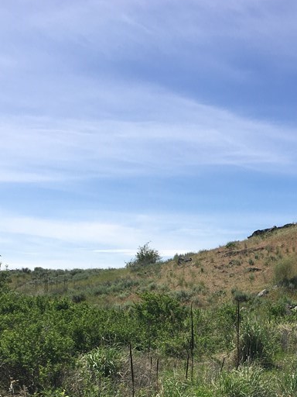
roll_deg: -4.0
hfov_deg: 25.0
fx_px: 664
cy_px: 378
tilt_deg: -4.8
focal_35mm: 58
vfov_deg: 31.3
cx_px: 210
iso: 25
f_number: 2.2
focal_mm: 4.15
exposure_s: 1/2079
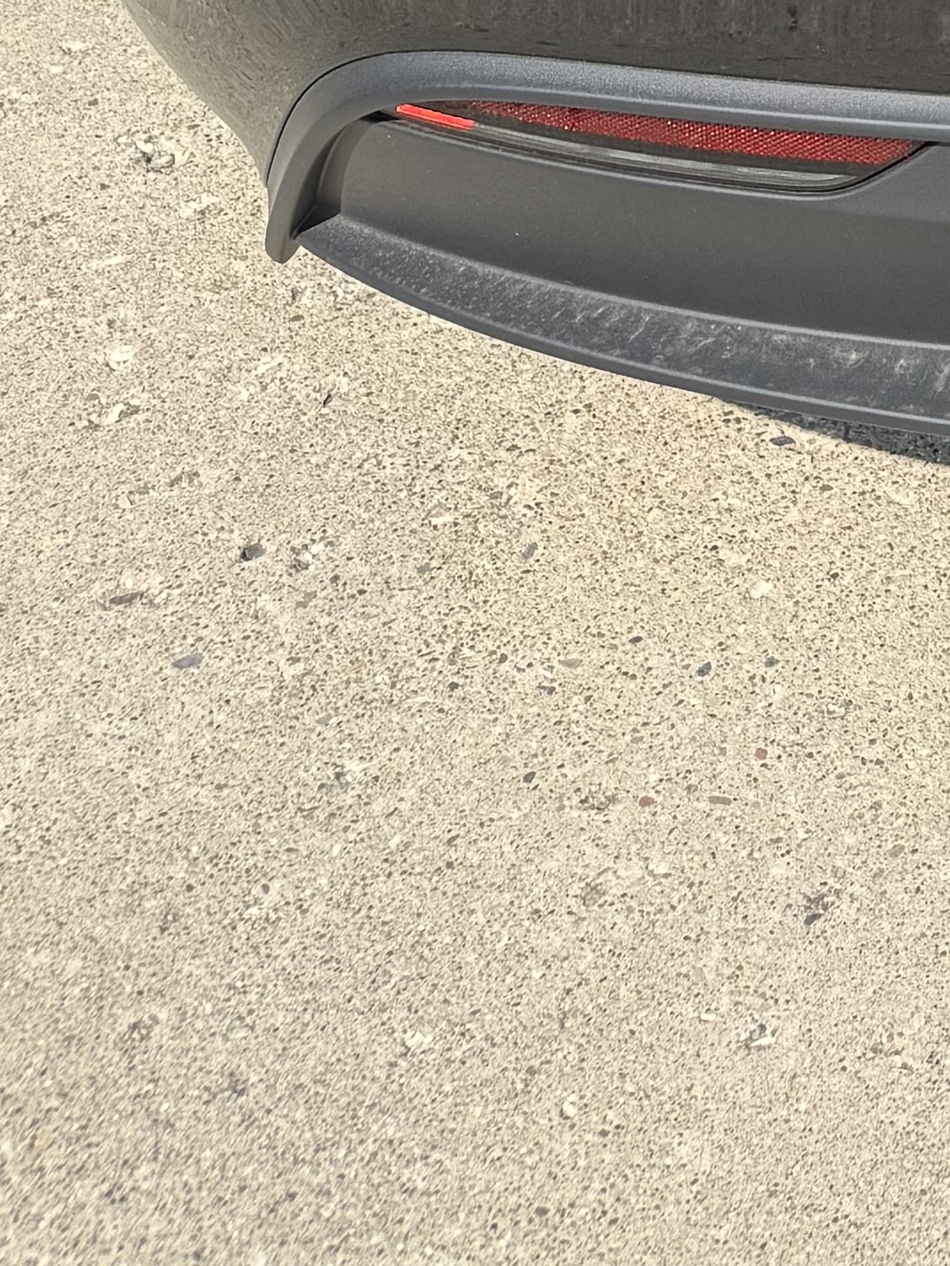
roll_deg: +0.1
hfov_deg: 14.1
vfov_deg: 16.3
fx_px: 3513
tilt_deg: -10.8
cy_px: -1190
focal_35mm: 96
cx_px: 1541
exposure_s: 1/2232
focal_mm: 6.76
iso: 80
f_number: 1.78
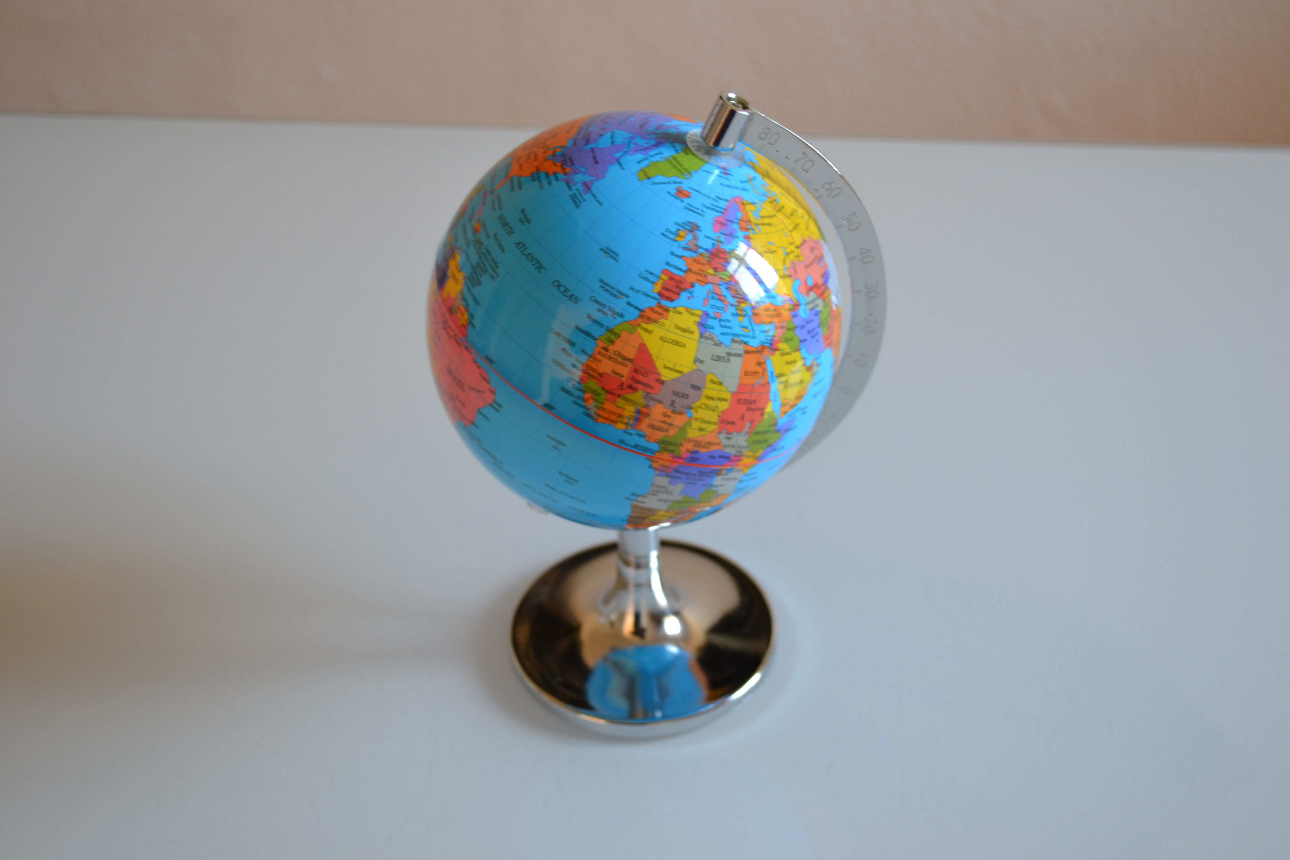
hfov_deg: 41.1
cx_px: 645
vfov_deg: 28.1
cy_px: 430
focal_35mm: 48
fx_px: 1720
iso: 400
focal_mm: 32
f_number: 4.8
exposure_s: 1/30
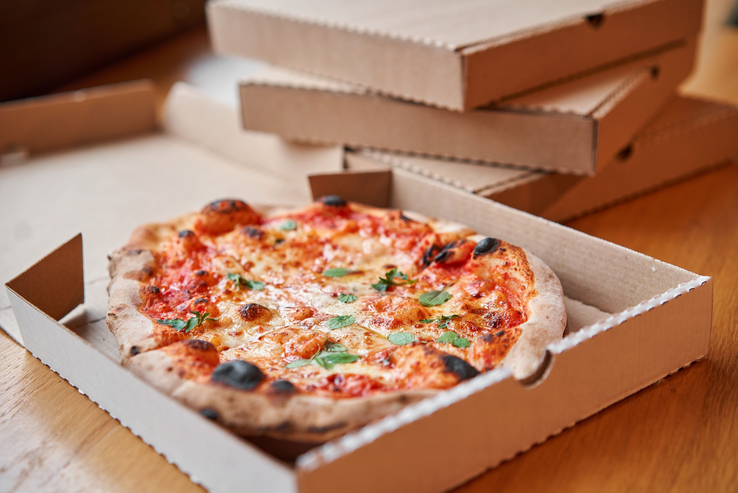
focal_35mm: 55
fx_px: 1128
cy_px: 246
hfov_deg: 36.2
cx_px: 369
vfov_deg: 24.6
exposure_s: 1/100
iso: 500
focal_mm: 55
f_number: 3.2
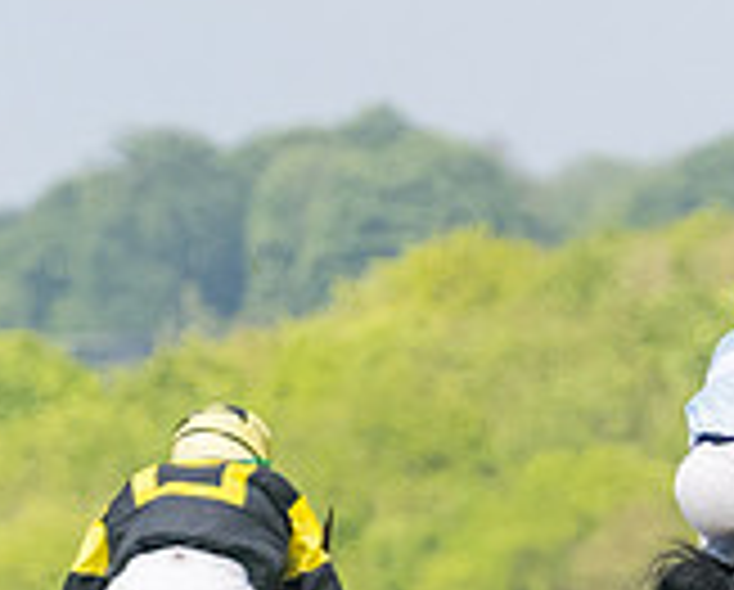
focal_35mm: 1538
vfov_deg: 1.0
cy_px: 784
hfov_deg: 1.3
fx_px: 33471
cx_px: 952
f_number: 4
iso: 400
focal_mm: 230
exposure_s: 1/4000
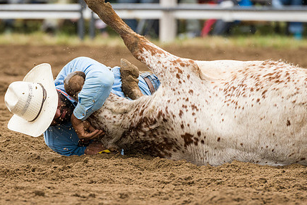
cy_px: 182
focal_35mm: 419
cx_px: 72
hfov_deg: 4.9
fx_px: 3573
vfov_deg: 3.3
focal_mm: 200
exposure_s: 1/800
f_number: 3.5
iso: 800
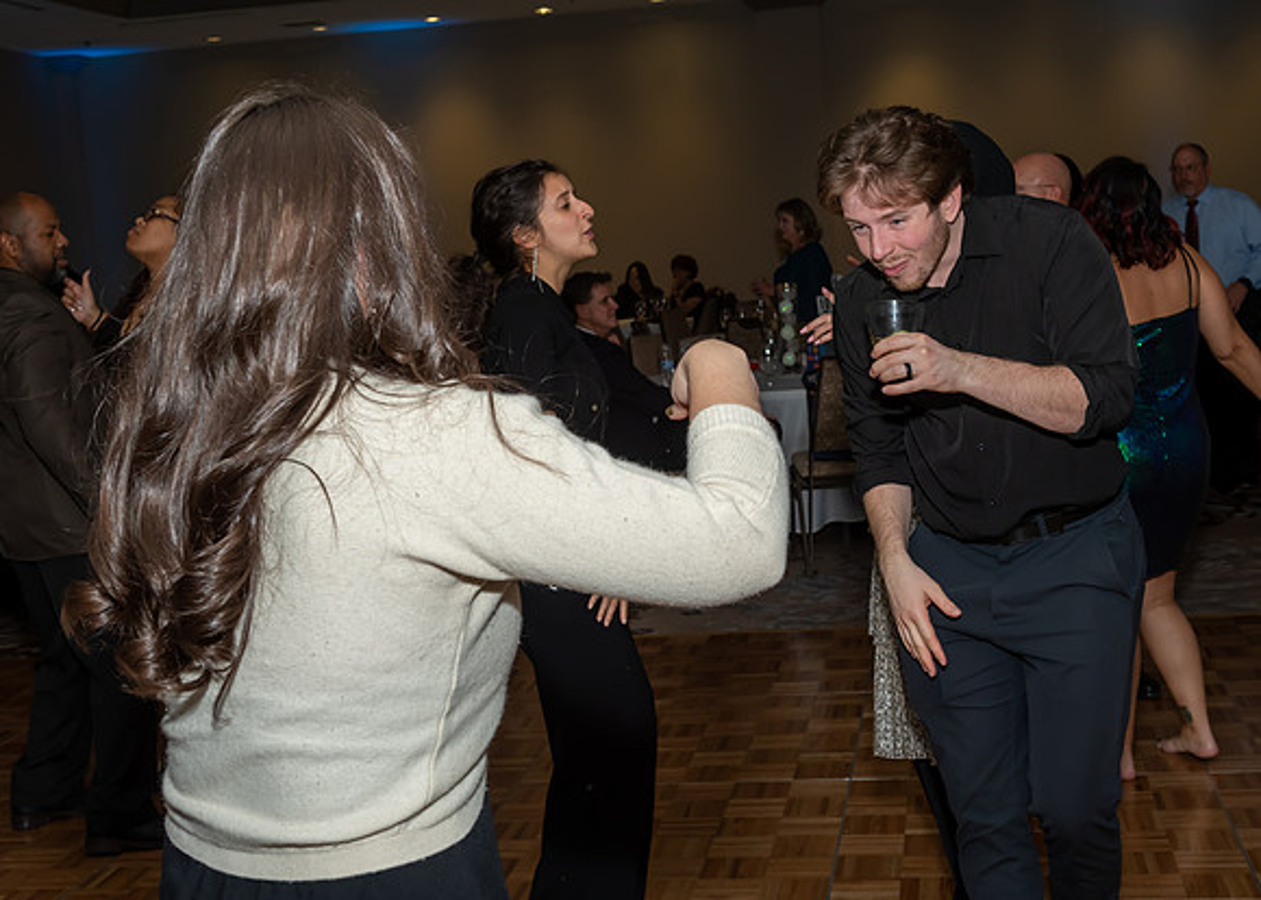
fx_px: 1889
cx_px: 654
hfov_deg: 36.9
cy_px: 397
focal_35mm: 53
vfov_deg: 26.8
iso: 400
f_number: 6.3
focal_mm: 30
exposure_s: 1/250
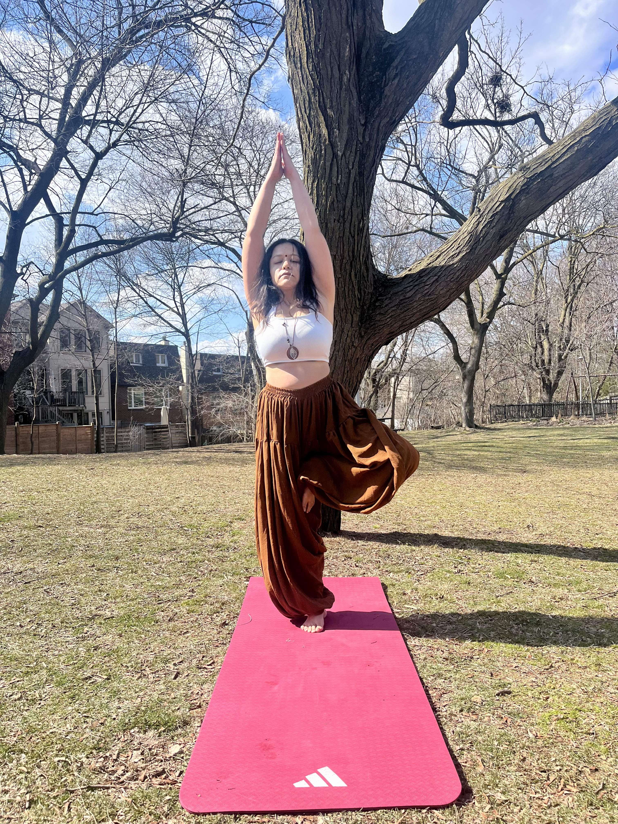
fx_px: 619
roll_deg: +2.1
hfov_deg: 53.1
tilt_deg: -0.8
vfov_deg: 67.3
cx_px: 309
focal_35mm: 26
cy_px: 412
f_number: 1.6
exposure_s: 1/2137
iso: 50
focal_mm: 5.1
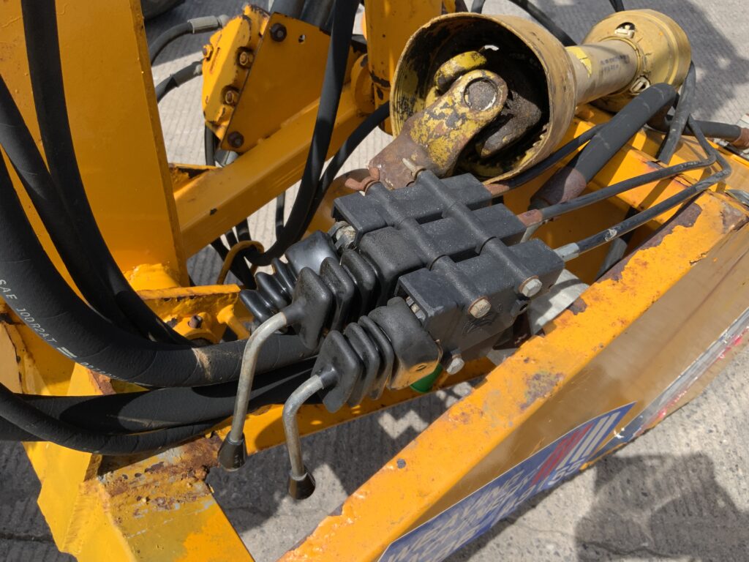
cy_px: 281
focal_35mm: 29
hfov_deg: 61.7
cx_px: 374
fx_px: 627
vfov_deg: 48.2
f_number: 1.8
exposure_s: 1/1221
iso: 16
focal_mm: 3
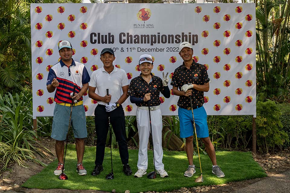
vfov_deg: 39.9
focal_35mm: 33
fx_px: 266
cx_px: 145
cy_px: 96
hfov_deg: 57.2
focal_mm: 33
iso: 560
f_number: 8
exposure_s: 1/320
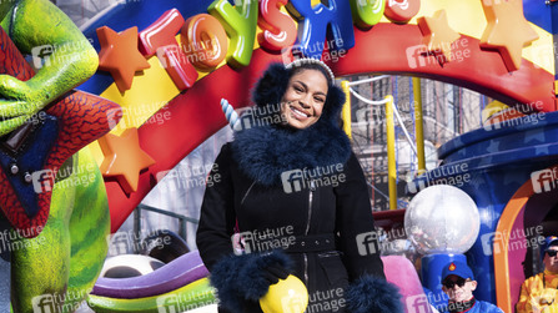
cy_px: 147
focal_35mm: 74
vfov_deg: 16.3
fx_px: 1094
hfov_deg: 28.6
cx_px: 280
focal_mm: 70
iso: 1000
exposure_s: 1/800
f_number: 8
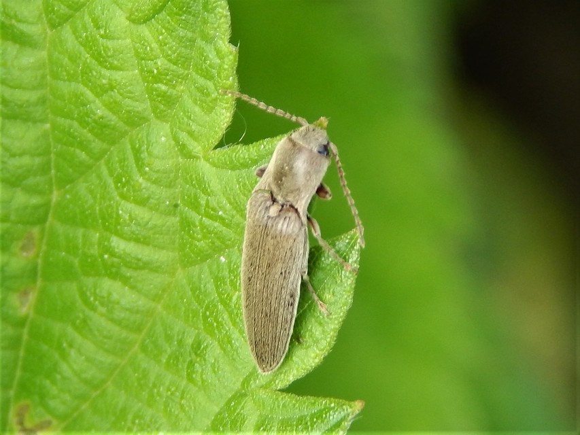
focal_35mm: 131
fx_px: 2195
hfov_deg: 15.1
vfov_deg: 11.3
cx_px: 290
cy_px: 218
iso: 125
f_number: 4.8
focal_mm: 23.4
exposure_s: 1/80
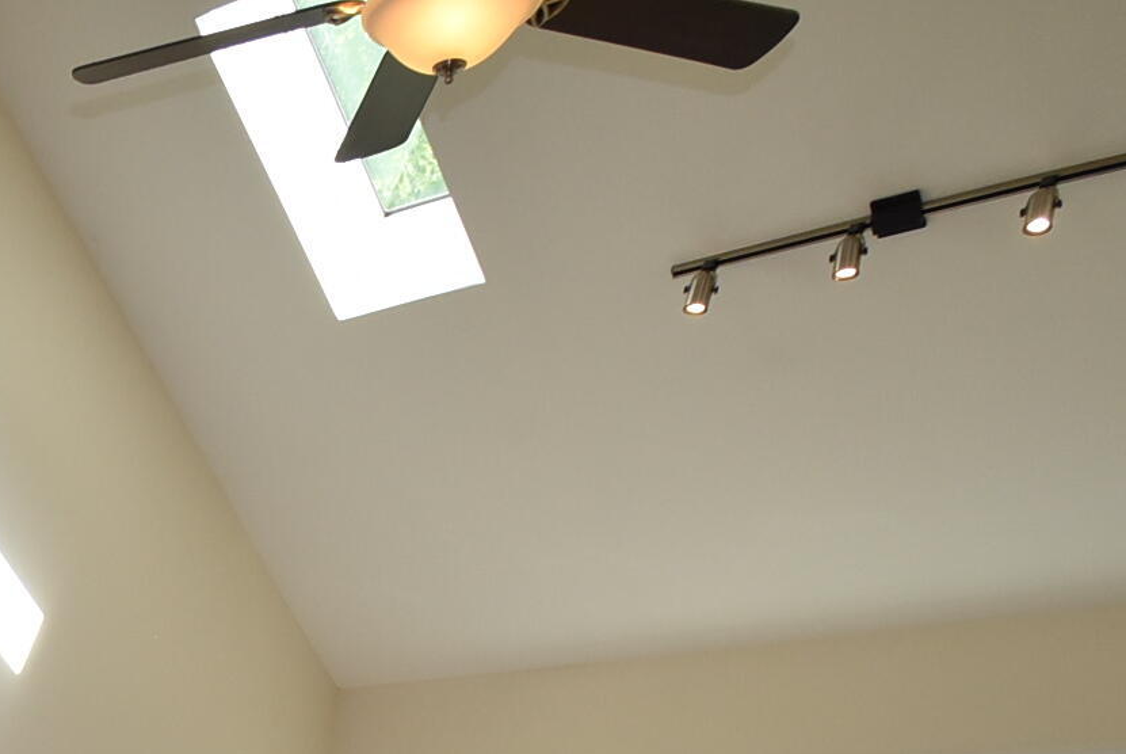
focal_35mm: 54
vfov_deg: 19.2
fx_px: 1691
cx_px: -327
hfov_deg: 29.7
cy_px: 1345
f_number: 5.6
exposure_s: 1/125
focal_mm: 10
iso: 500
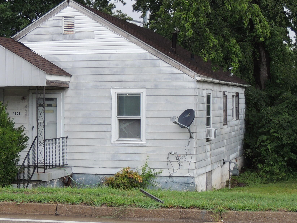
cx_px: 129
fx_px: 738
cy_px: 142
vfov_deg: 17.1
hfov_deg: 22.7
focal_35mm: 86
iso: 125
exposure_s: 1/50
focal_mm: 8.3
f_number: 3.5
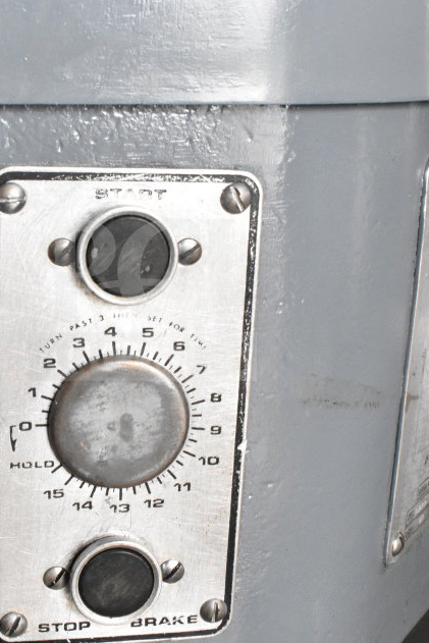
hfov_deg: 23.0
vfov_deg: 34.1
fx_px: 1049
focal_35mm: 59
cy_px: 300
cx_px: 142
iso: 6400
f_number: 9
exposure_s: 1/320
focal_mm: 27
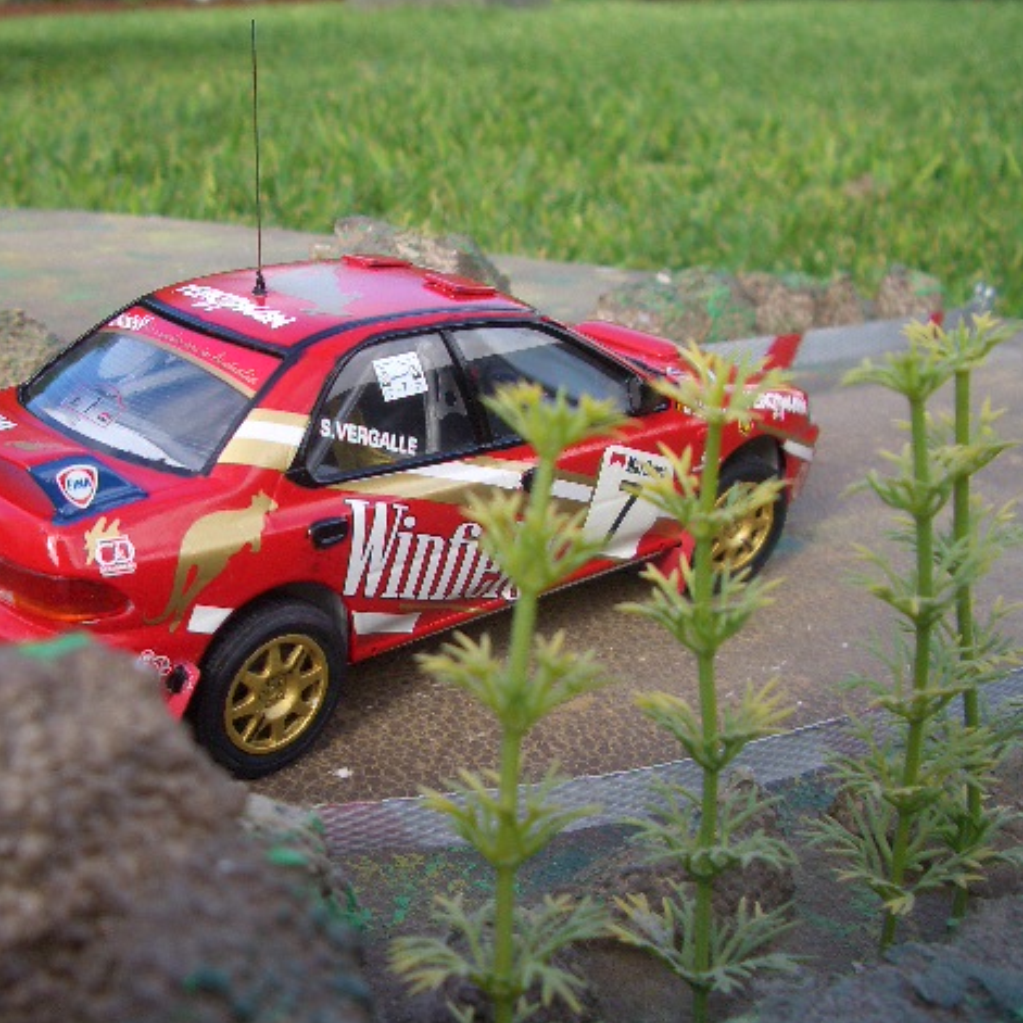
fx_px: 1404
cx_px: 343
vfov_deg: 40.0
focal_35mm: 42
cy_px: 508
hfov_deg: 39.6
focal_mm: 5.8
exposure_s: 1/320
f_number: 2.6
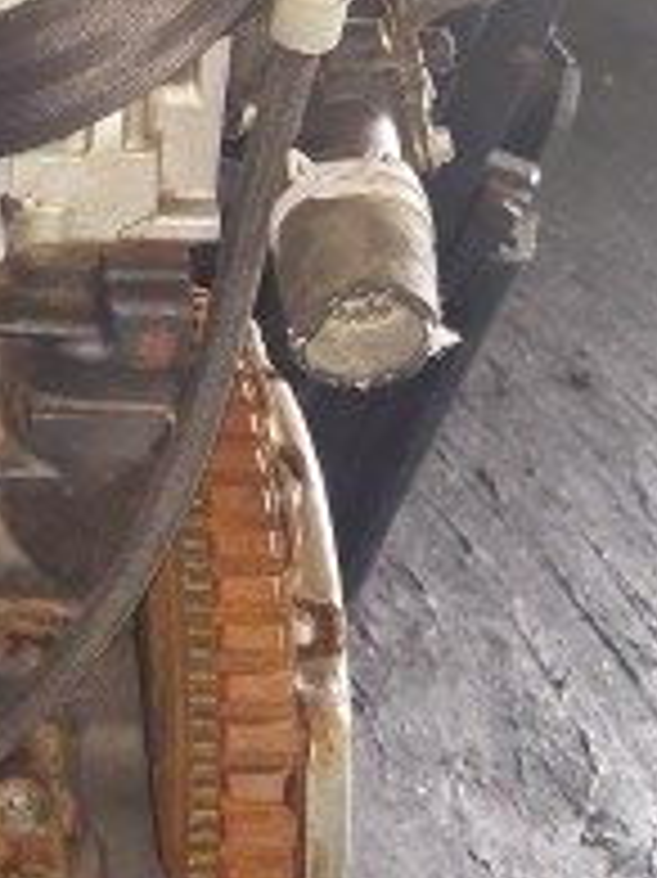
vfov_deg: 22.8
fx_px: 2077
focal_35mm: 82
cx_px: -324
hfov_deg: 16.4
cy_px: -14
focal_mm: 5.23
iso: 250
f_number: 1.8
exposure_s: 1/50
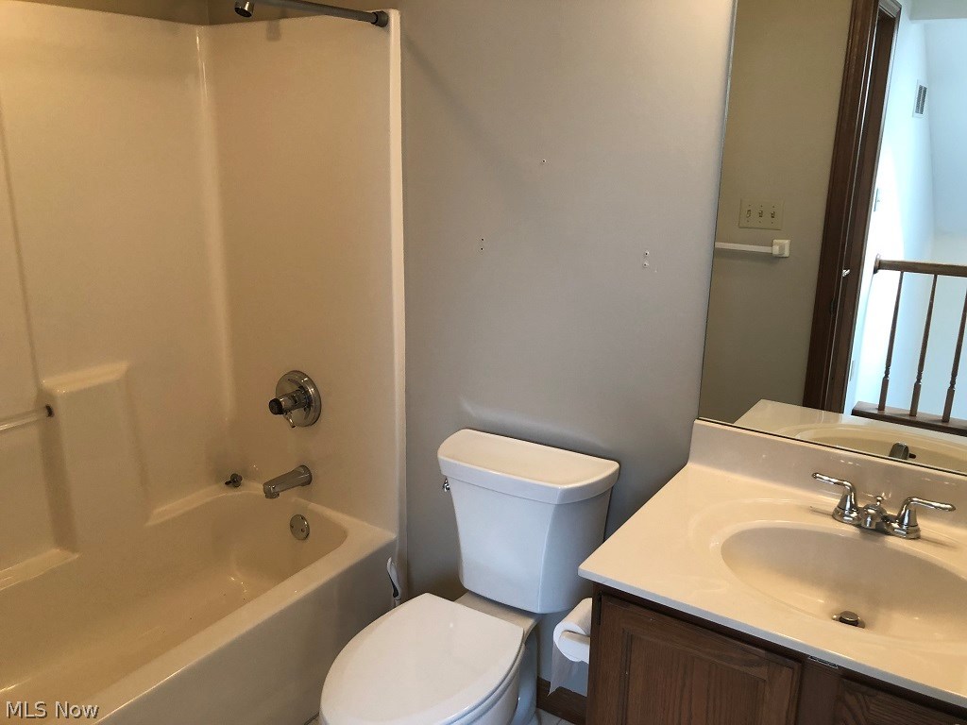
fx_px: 782
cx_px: 484
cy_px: 362
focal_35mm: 28
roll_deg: +0.6
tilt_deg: -16.2
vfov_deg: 49.7
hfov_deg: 63.4
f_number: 1.8
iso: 40
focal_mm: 3.99
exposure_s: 1/24
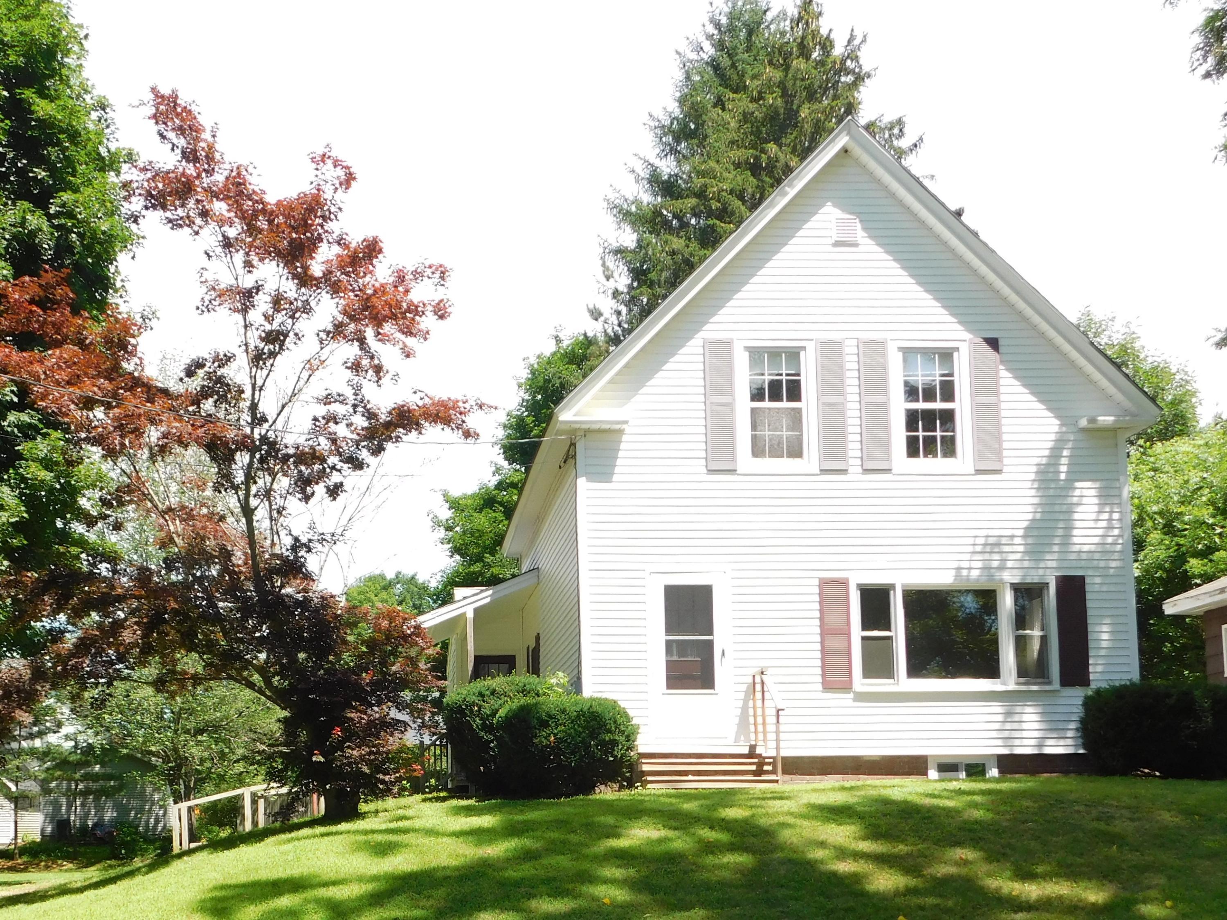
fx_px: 1063
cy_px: 460
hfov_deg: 60.0
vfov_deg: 46.8
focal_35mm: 30
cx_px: 614
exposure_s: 1/500
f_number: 3.2
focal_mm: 5.3
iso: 125
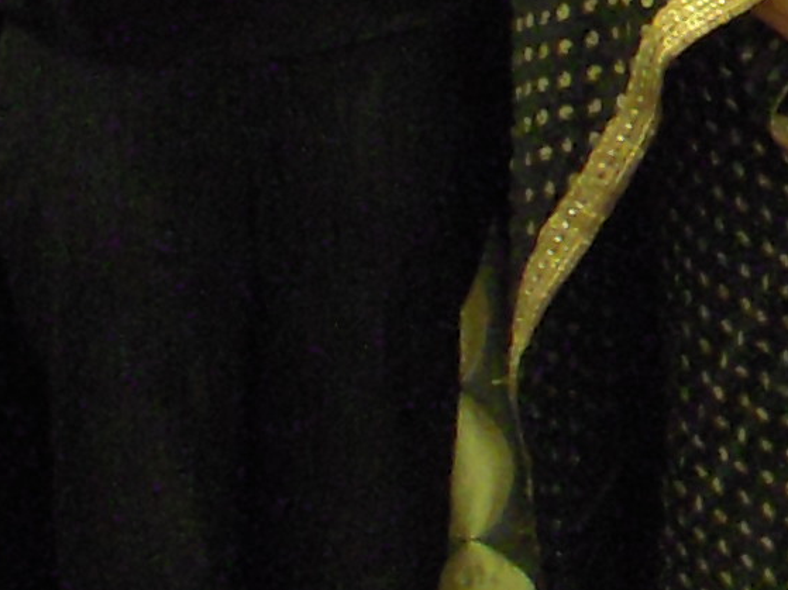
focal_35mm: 235
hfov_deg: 8.1
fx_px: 5348
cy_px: -515
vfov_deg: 6.2
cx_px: 1428
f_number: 3.3
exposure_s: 1/6
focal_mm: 6.3
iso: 400
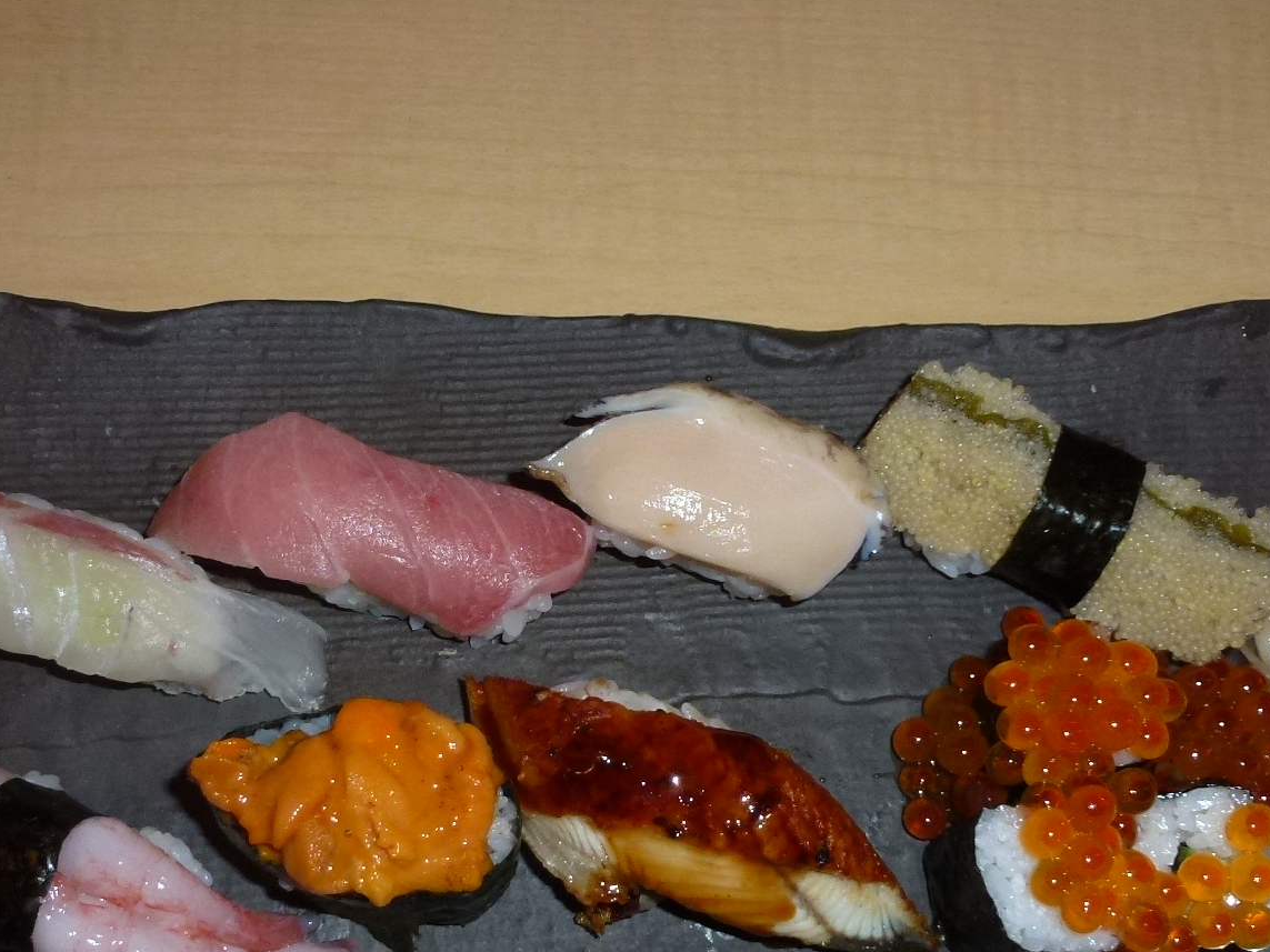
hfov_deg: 43.8
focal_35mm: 43
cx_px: 581
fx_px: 1577
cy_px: 739
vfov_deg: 32.8
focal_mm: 4.3
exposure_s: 1/60
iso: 200
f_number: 3.3
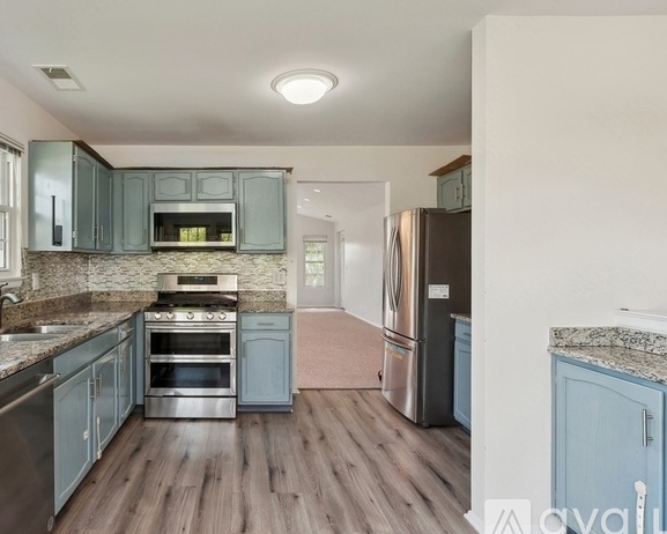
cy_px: 257
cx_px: 236
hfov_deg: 73.3
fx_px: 434
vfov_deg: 63.1
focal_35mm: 22
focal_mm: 18
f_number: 8
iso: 200
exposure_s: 1/25
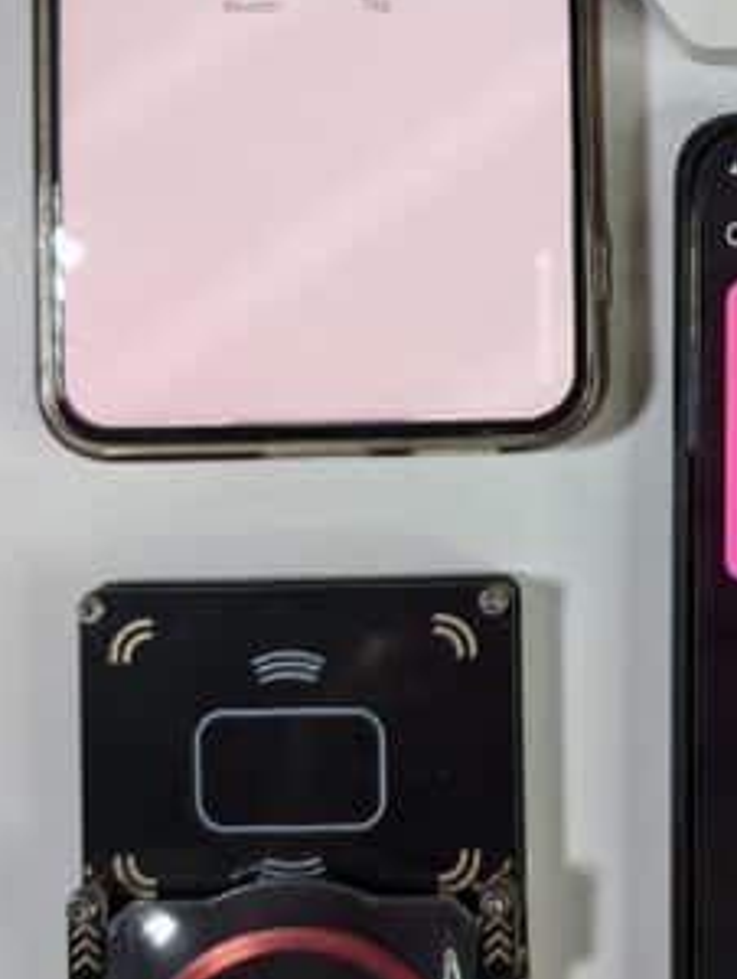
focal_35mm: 60
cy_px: 245
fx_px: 1698
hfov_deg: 23.1
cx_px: 804
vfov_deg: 31.6
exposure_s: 1/268
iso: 202
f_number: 1.68
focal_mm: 6.9
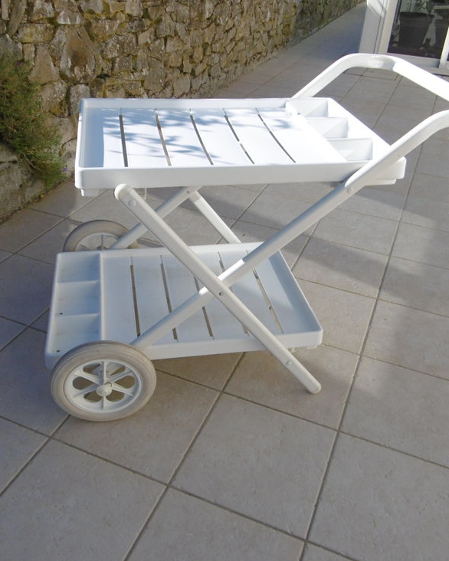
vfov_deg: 55.6
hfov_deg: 45.8
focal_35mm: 32
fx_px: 531
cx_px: 216
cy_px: 277
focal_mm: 4.3
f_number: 7.8
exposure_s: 1/200
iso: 100
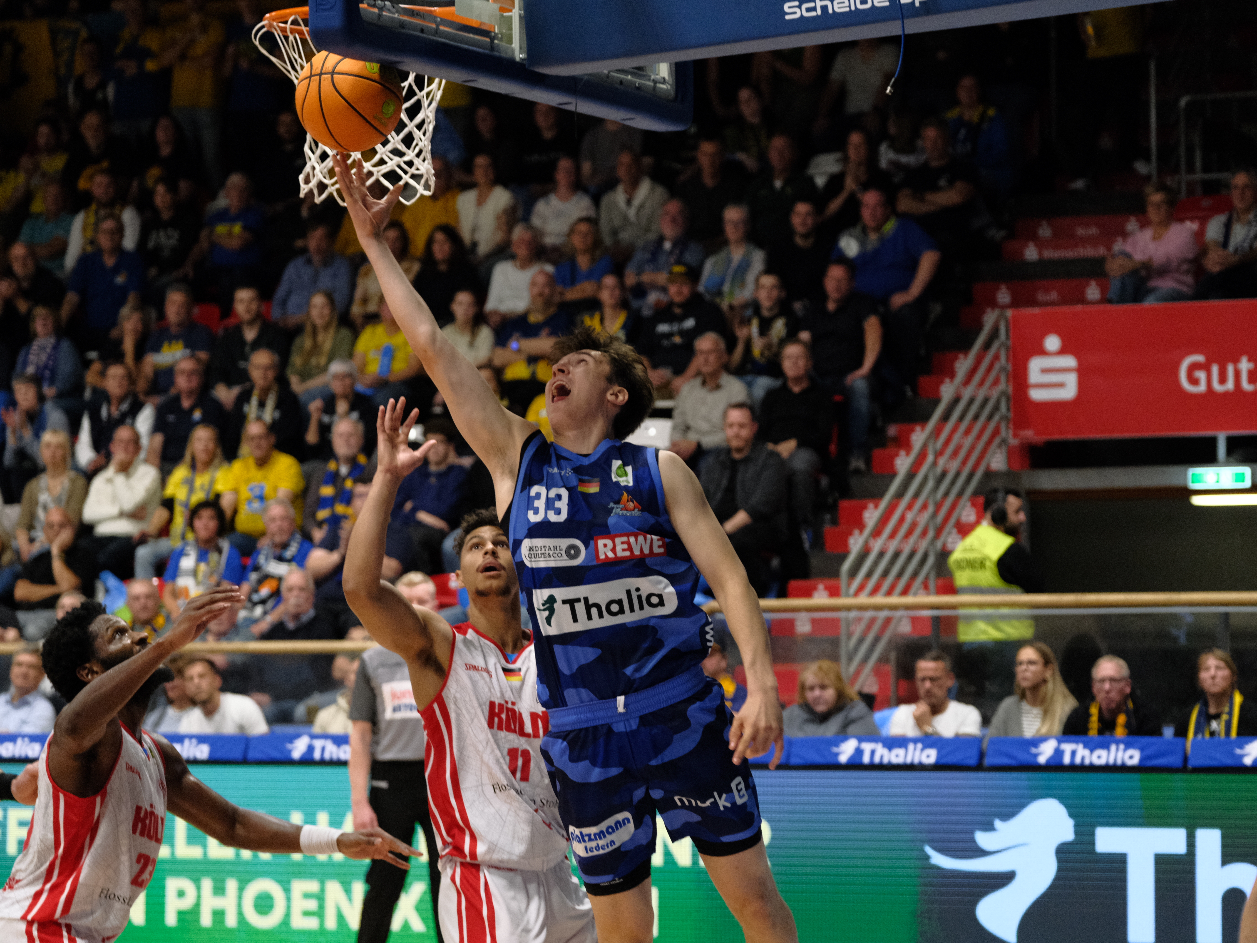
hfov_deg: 17.0
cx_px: 641
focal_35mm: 116
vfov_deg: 12.8
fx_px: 4212
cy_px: 472
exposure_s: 1/1000
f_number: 2.8
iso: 4000
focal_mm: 71.5
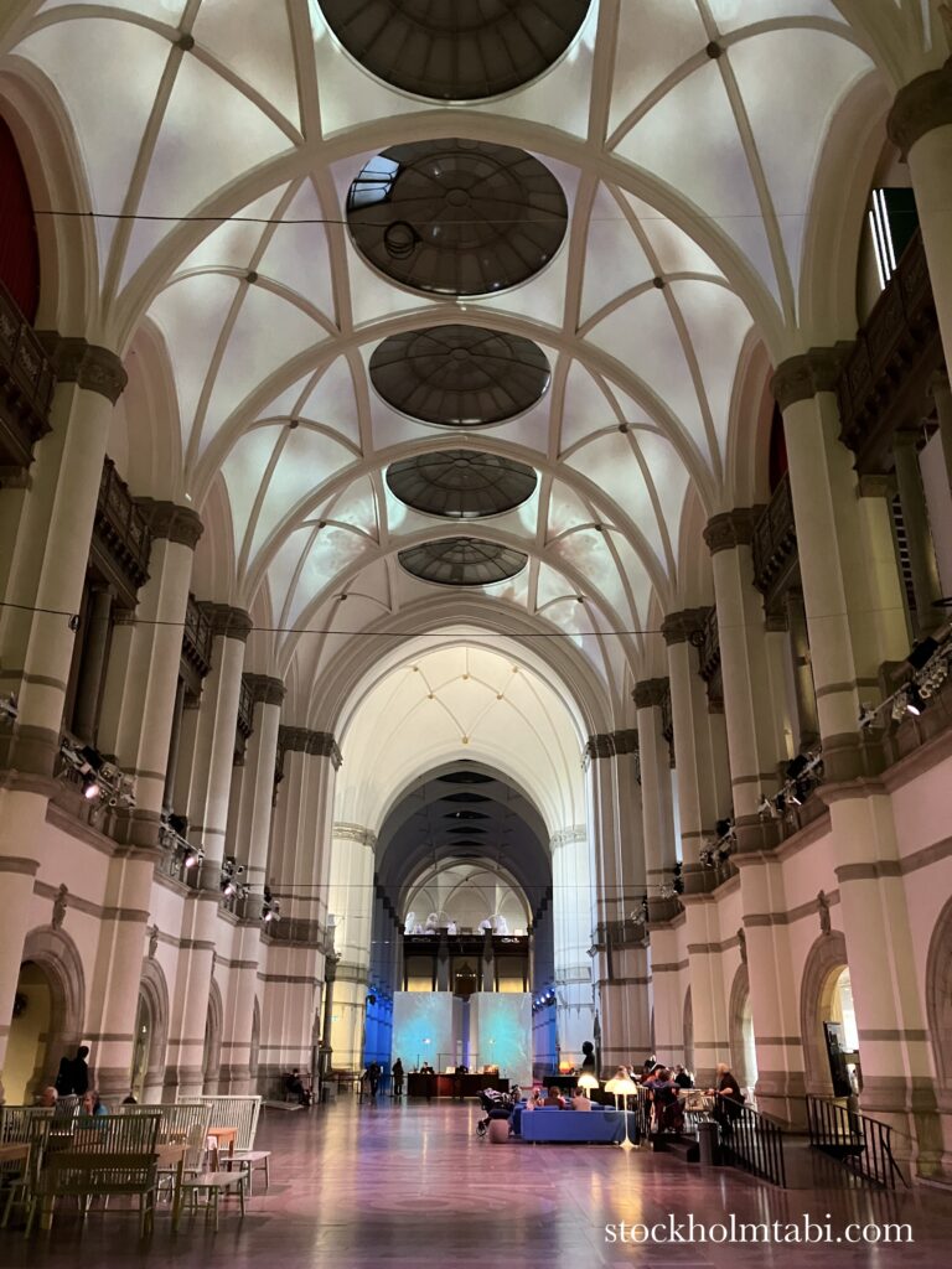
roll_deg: -1.5
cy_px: 634
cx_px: 476
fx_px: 1027
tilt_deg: +23.0
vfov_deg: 63.4
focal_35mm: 28
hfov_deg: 49.7
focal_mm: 3.99
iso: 500
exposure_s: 1/30
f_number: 1.8
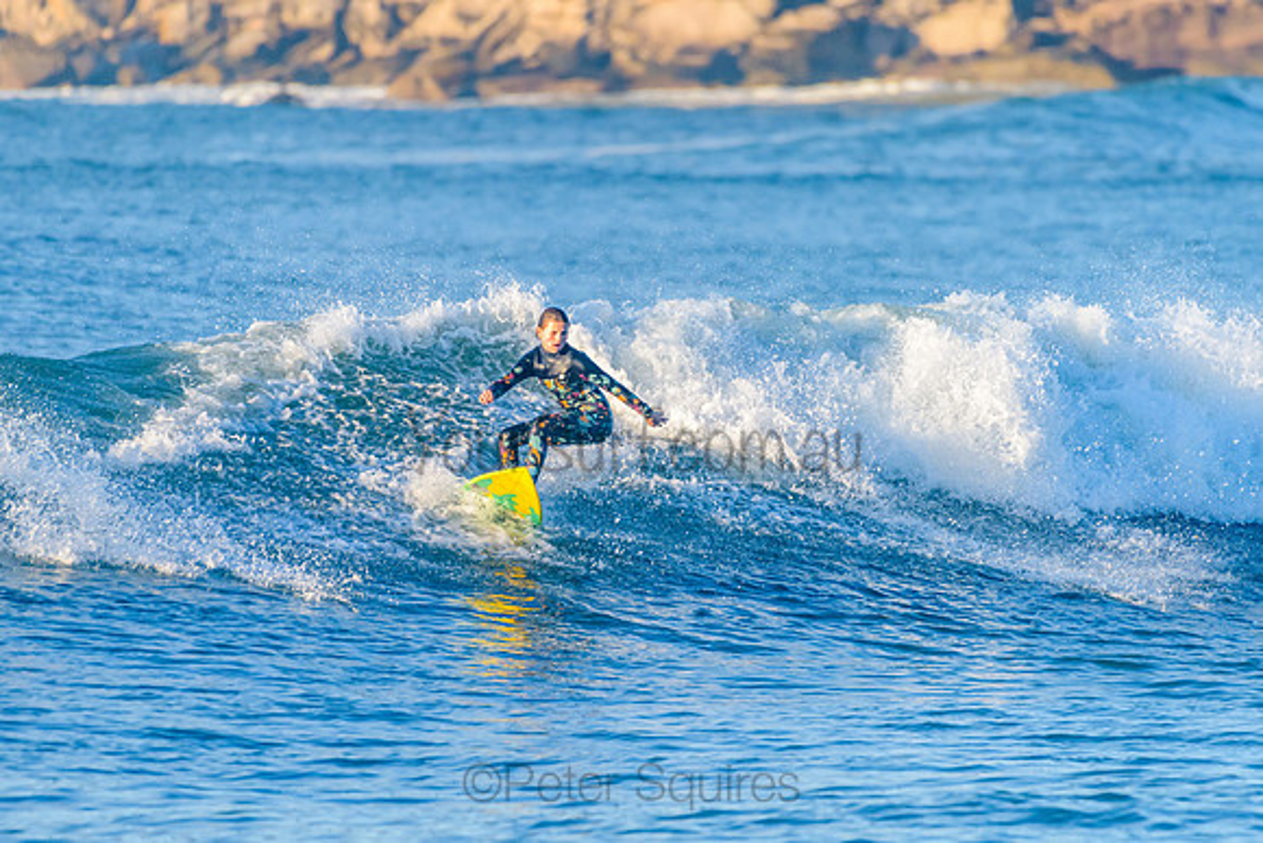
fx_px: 21335
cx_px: 631
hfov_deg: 3.4
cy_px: 421
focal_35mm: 608
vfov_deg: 2.3
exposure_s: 1/2000
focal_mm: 500
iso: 560
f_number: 5.6
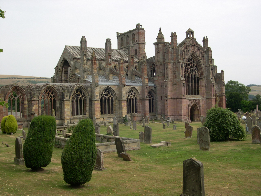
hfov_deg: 49.0
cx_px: 130
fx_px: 287
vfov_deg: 37.7
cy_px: 98
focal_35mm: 38
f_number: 7.6
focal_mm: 8
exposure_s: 1/122
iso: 100
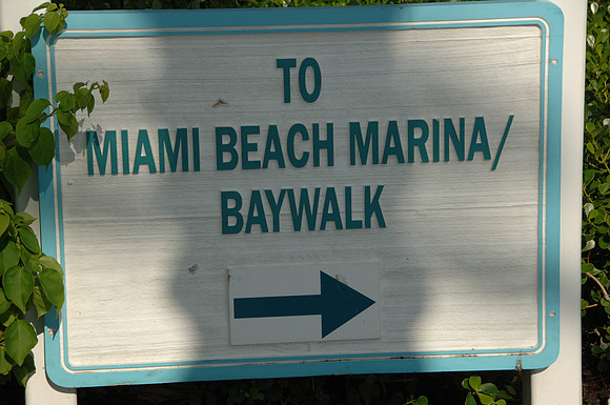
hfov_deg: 14.4
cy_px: 202
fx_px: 2411
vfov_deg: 9.6
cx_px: 305
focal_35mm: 142
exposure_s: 1/320
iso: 100
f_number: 9
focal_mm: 95
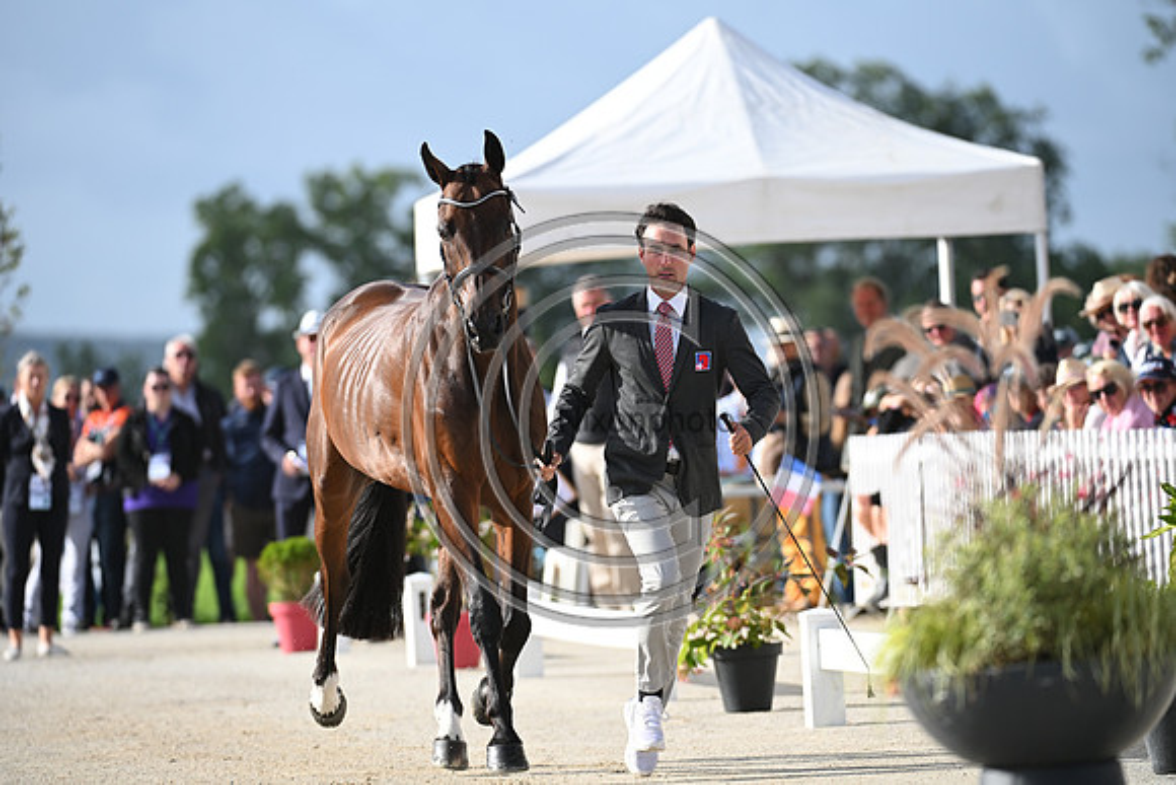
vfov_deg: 4.6
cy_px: 392
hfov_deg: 6.9
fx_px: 9802
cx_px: 588
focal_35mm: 300
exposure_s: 1/1600
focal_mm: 300
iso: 400
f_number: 5
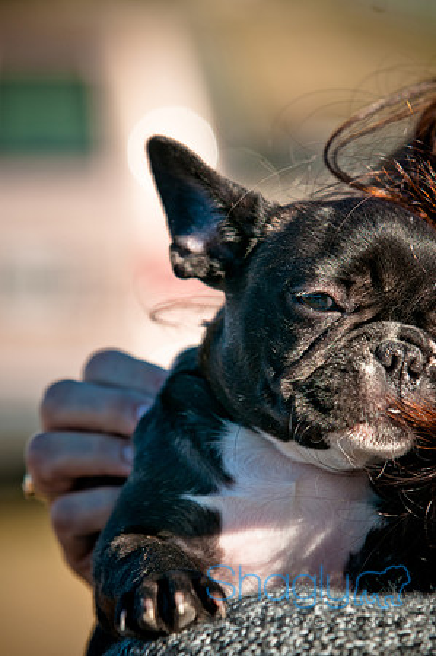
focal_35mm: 218
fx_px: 3960
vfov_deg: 9.5
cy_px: 328
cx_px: 218
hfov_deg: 6.3
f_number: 5
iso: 200
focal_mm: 145
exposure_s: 1/1000
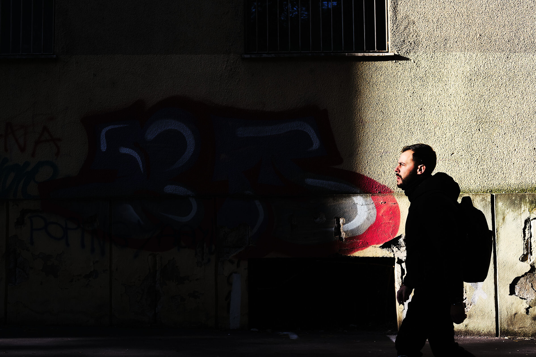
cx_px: 268
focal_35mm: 41
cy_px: 178
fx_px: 610
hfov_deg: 47.4
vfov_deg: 32.6
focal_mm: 27
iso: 1000
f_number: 5.6
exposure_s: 1/500
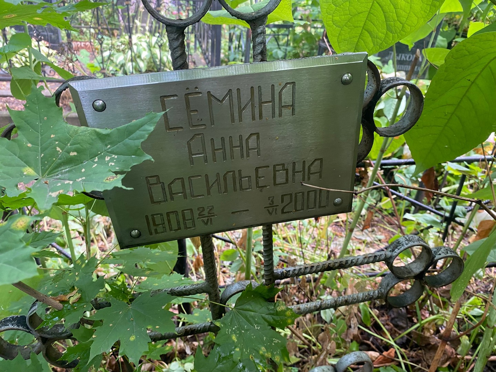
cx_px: 248
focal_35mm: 26
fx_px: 373
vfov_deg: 53.1
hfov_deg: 67.3
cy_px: 186
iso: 125
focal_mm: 4.25
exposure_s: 1/60
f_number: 1.8
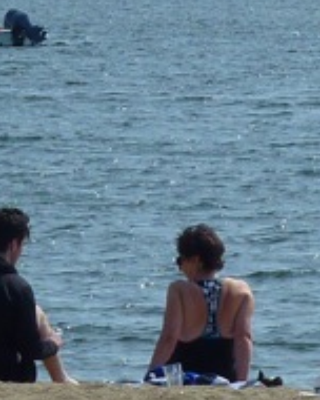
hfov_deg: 2.4
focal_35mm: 657
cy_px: 168
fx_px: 7778
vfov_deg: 2.9
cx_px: 196
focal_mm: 21
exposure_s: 1/800
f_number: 5.6
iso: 80
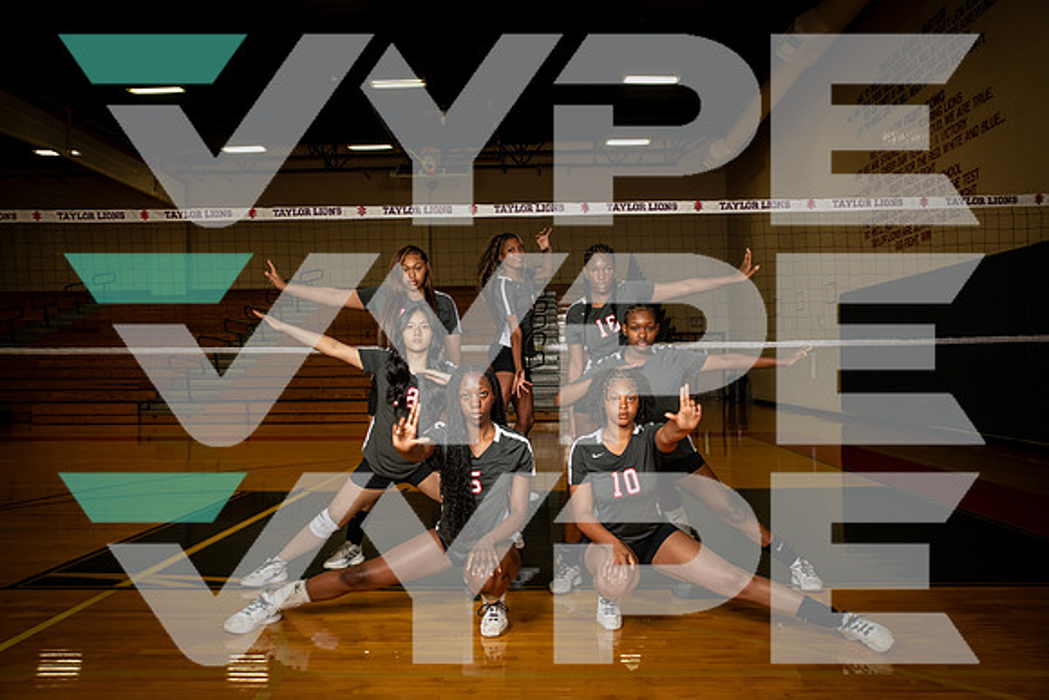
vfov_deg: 41.1
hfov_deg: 58.7
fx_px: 933
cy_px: 350
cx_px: 524
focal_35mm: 32
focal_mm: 32
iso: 800
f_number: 7.1
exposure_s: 1/250
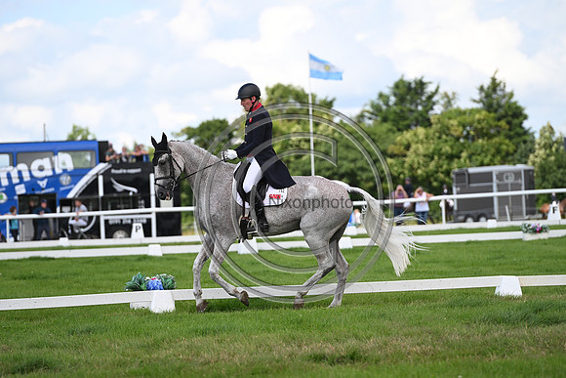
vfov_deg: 6.9
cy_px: 189
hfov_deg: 10.3
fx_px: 3145
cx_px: 283
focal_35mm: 200
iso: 200
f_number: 4
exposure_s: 1/1250
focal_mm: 200
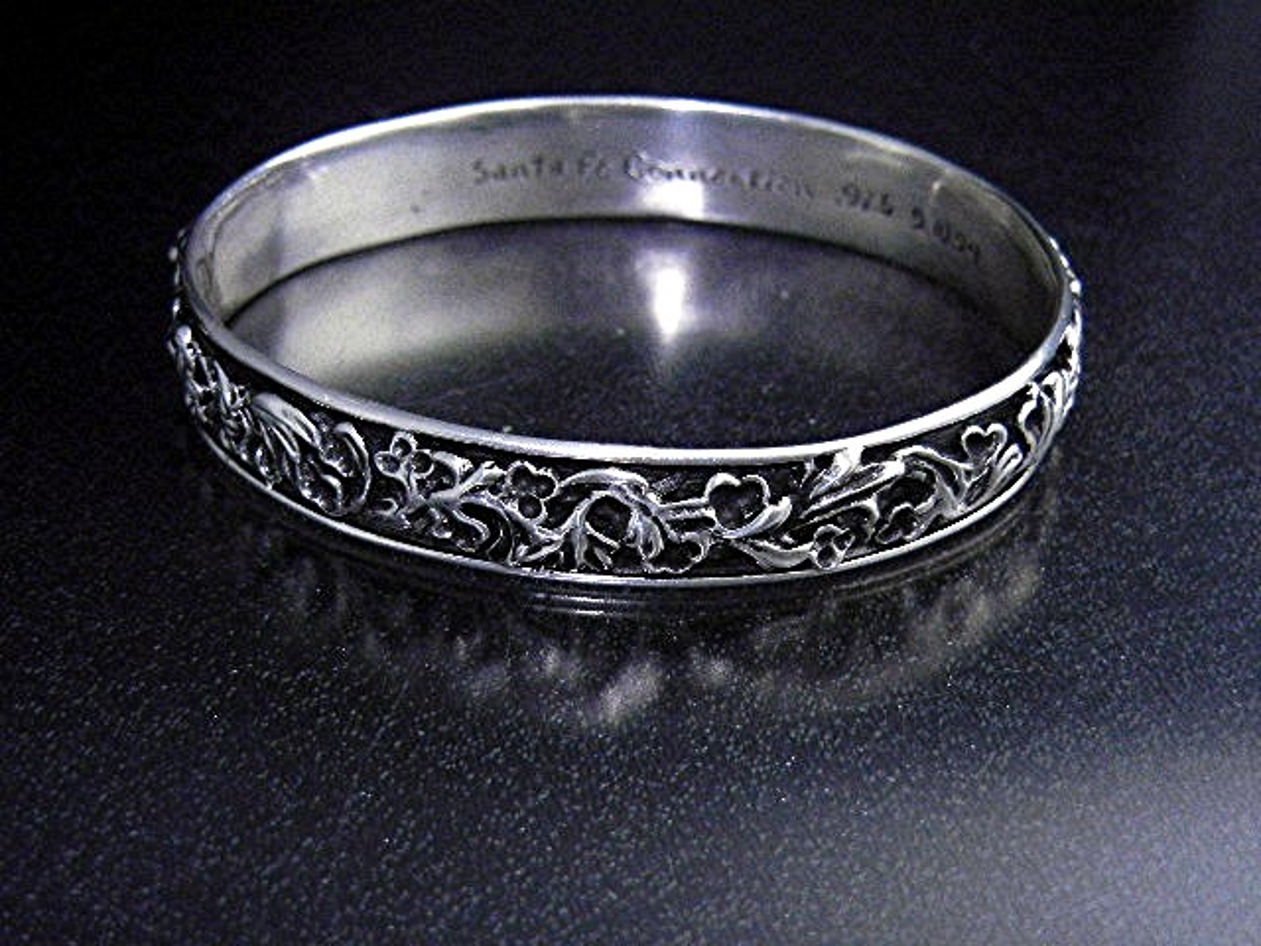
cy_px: 473
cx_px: 630
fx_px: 2149
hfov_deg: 32.7
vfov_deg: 24.8
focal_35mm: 59
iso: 800
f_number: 8
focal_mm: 10.6
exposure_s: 1/30
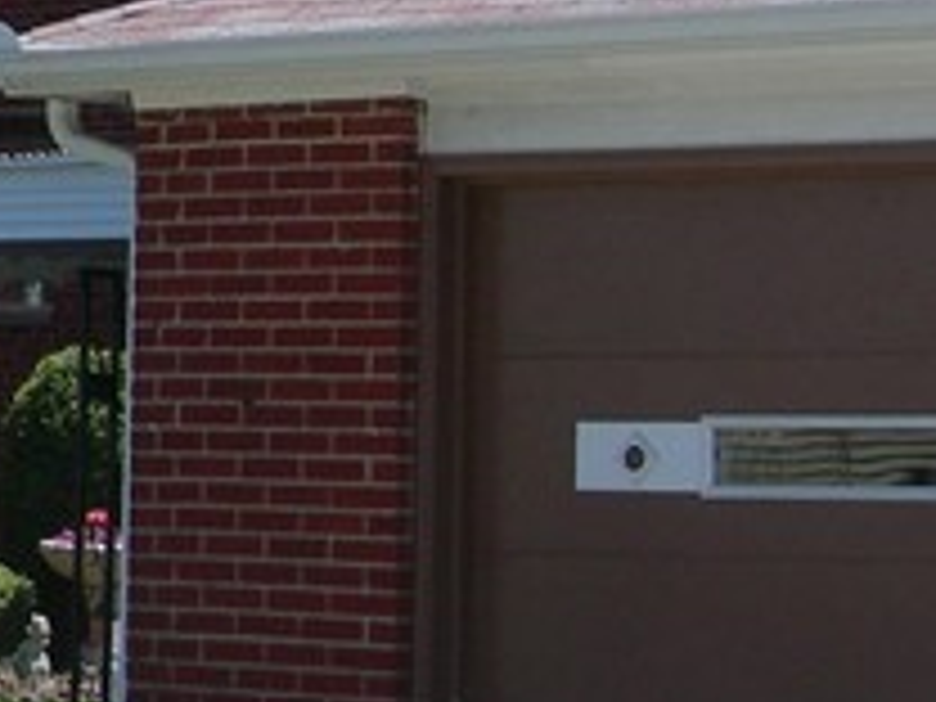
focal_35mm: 187
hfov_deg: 10.0
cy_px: -32
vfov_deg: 7.9
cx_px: -792
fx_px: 5056
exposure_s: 1/355
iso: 50
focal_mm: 7.8
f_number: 4.8
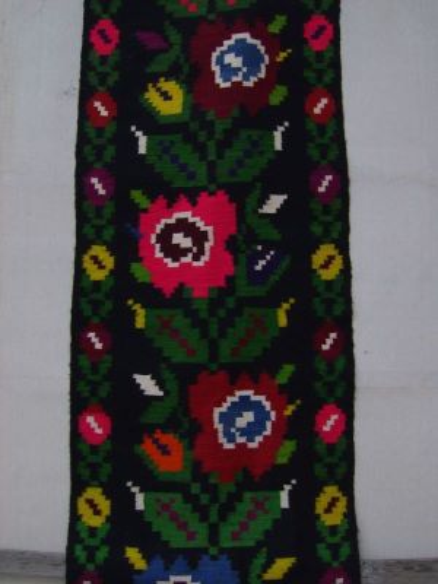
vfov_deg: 49.0
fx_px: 641
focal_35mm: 38
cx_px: 219
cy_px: 292
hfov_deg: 37.7
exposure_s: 1/250
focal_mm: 7.8
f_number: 6.4
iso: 50
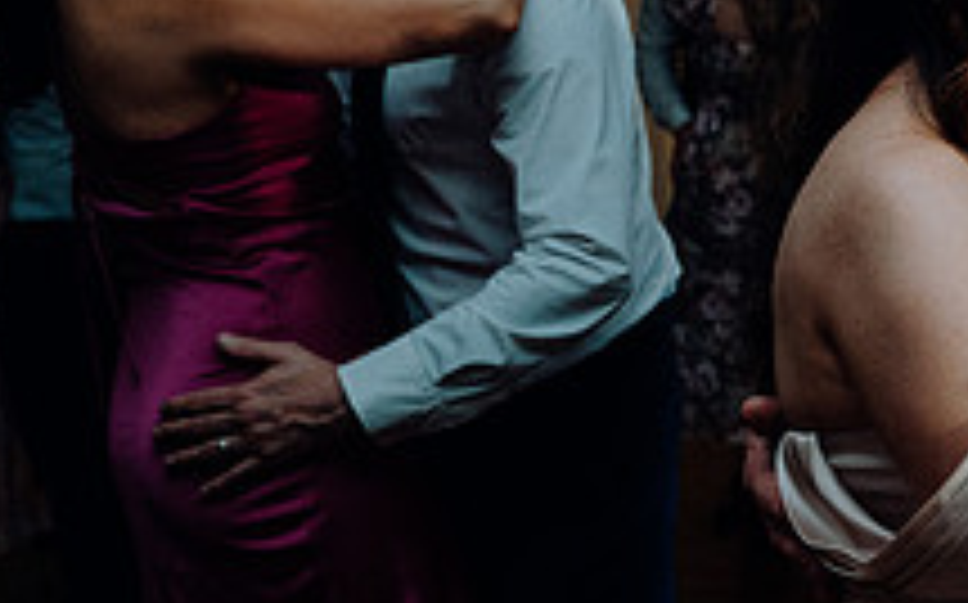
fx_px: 1740
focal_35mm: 66
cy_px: 38
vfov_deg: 19.3
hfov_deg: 26.2
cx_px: 1279
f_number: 3.5
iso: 2500
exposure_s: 1/160
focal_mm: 24
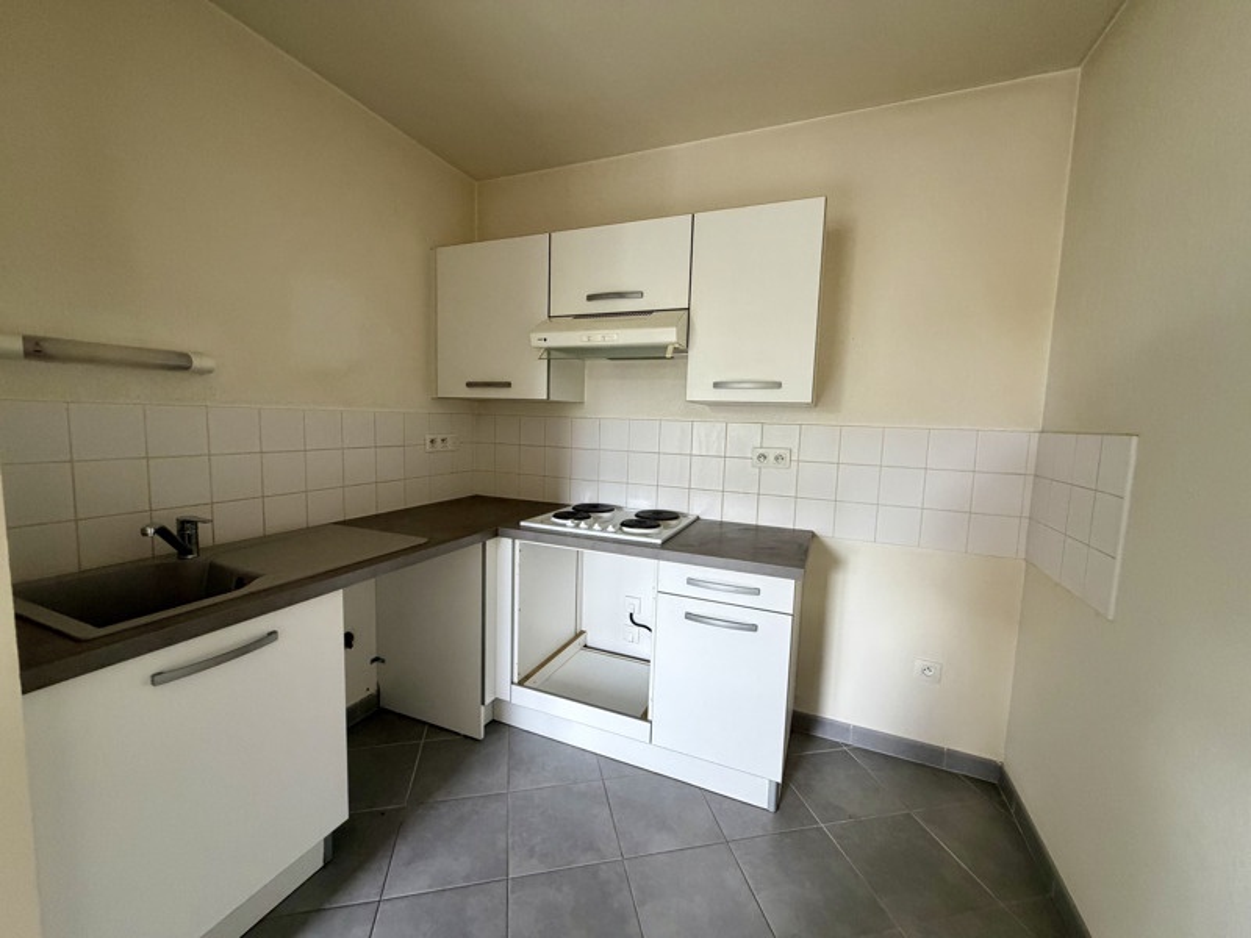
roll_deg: -1.9
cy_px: 469
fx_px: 506
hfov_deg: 102.1
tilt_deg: -4.9
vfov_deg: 85.7
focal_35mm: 14
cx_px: 626
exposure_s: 1/77
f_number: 2.2
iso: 320
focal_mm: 2.22
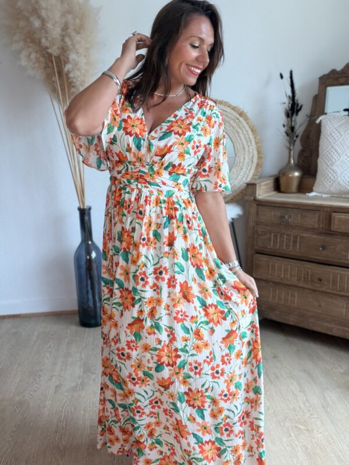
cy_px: 232
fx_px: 403
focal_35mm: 30
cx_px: 174
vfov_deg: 60.0
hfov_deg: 46.8
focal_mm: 2.71
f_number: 1.9
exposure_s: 1/113
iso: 80
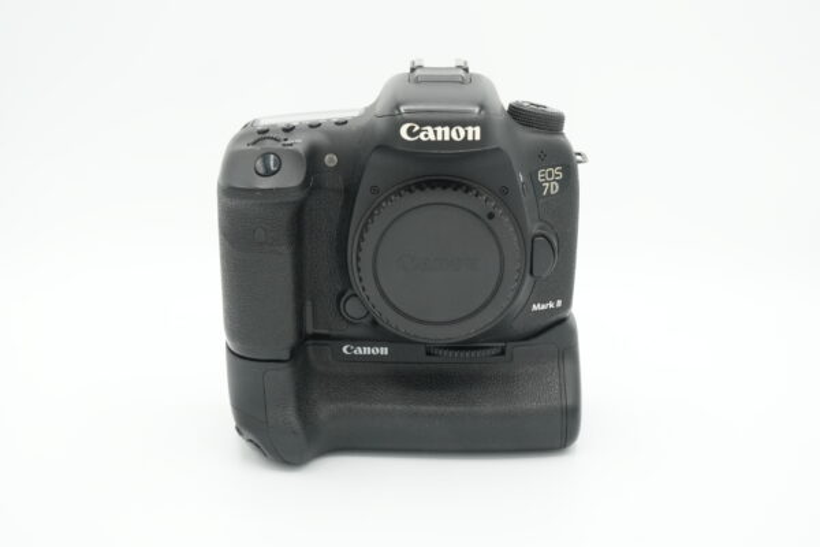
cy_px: 274
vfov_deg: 26.5
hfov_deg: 38.9
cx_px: 410
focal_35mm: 51
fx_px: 1162
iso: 800
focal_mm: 34
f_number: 14
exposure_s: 1/100
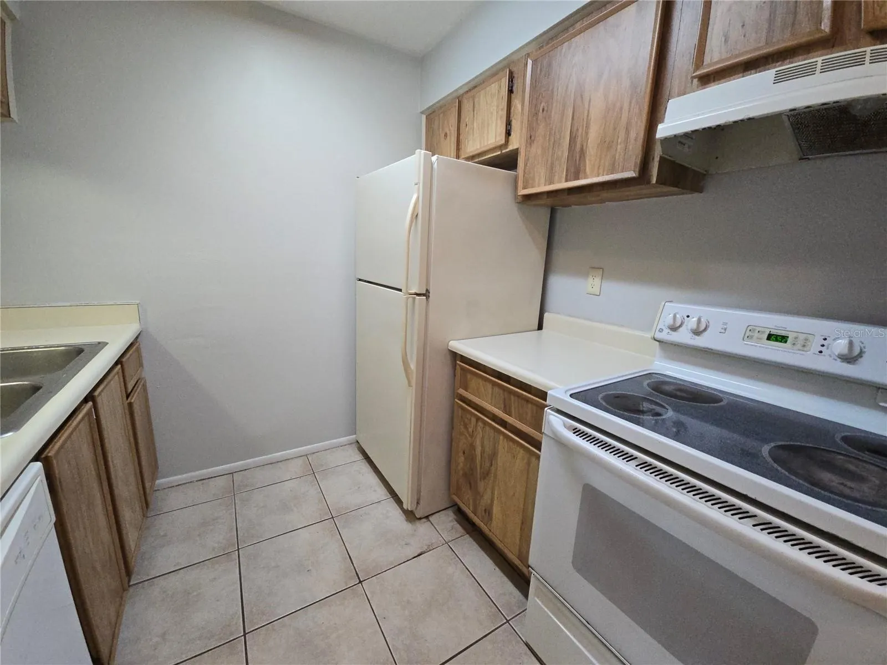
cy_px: 332
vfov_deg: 89.9
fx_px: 333
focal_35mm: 13
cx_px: 444
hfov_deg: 106.2
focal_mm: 2.2
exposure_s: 1/60
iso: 320
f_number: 2.2
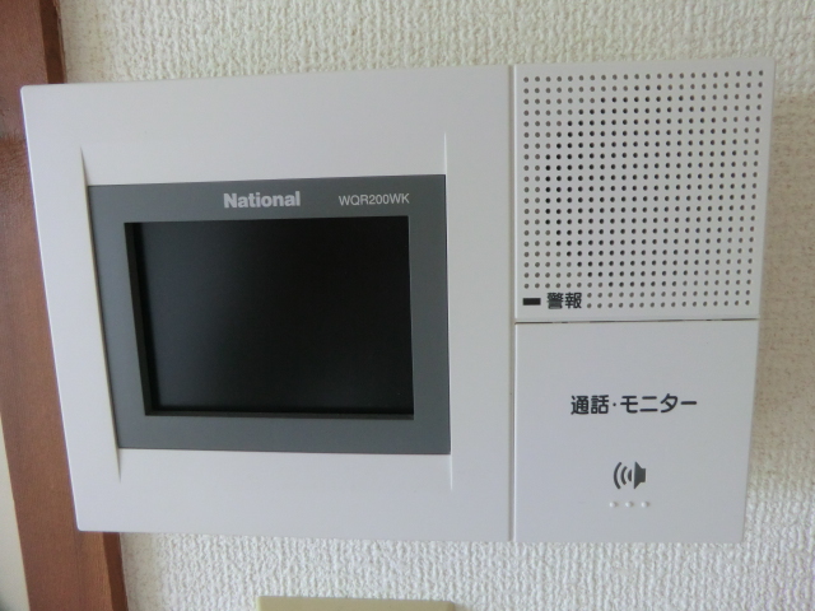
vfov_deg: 56.8
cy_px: 306
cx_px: 408
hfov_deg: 71.6
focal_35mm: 24
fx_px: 565
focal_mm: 4.3
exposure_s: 1/60
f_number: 3.2
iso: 250
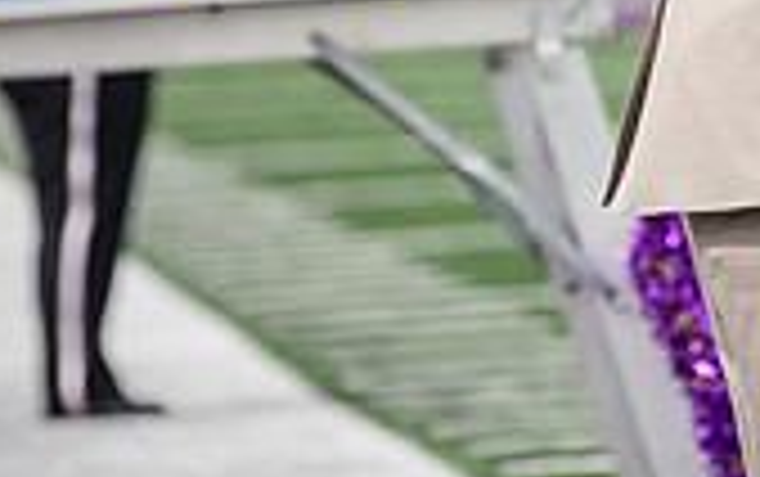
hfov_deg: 3.2
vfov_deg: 2.0
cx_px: 917
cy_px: -326
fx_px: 13767
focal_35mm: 664
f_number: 3.5
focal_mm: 190
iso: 160
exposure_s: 1/1250
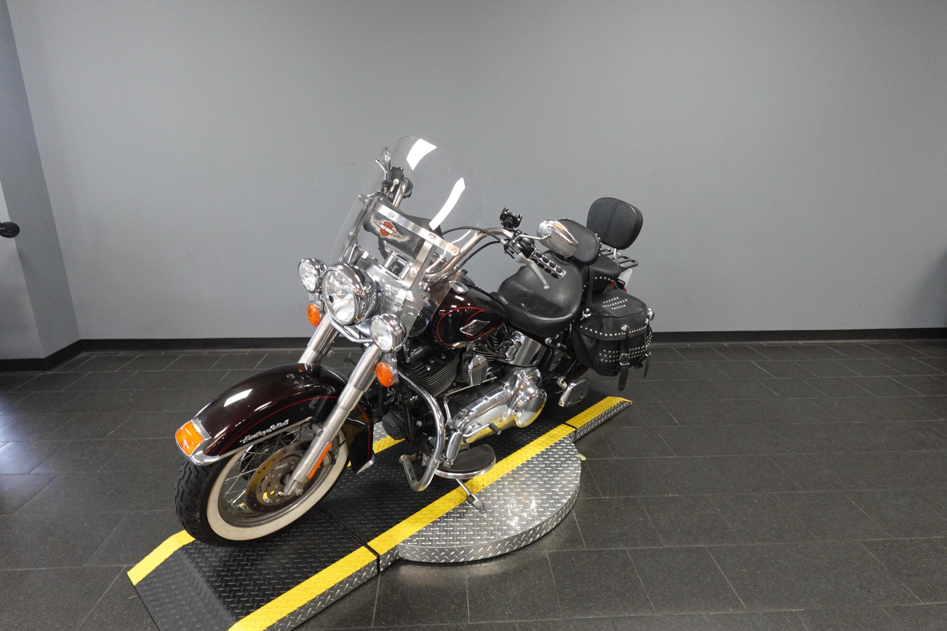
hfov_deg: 84.0
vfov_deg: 61.9
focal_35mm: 20
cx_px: 474
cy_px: 316
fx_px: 526
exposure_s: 1/100
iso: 800
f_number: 2
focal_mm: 7.6
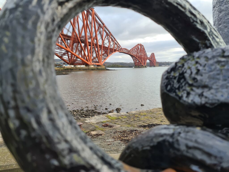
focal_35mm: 26
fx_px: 172
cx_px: 114
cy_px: 86
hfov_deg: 67.3
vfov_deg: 53.1
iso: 50
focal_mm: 5.4
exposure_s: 1/368
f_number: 1.8
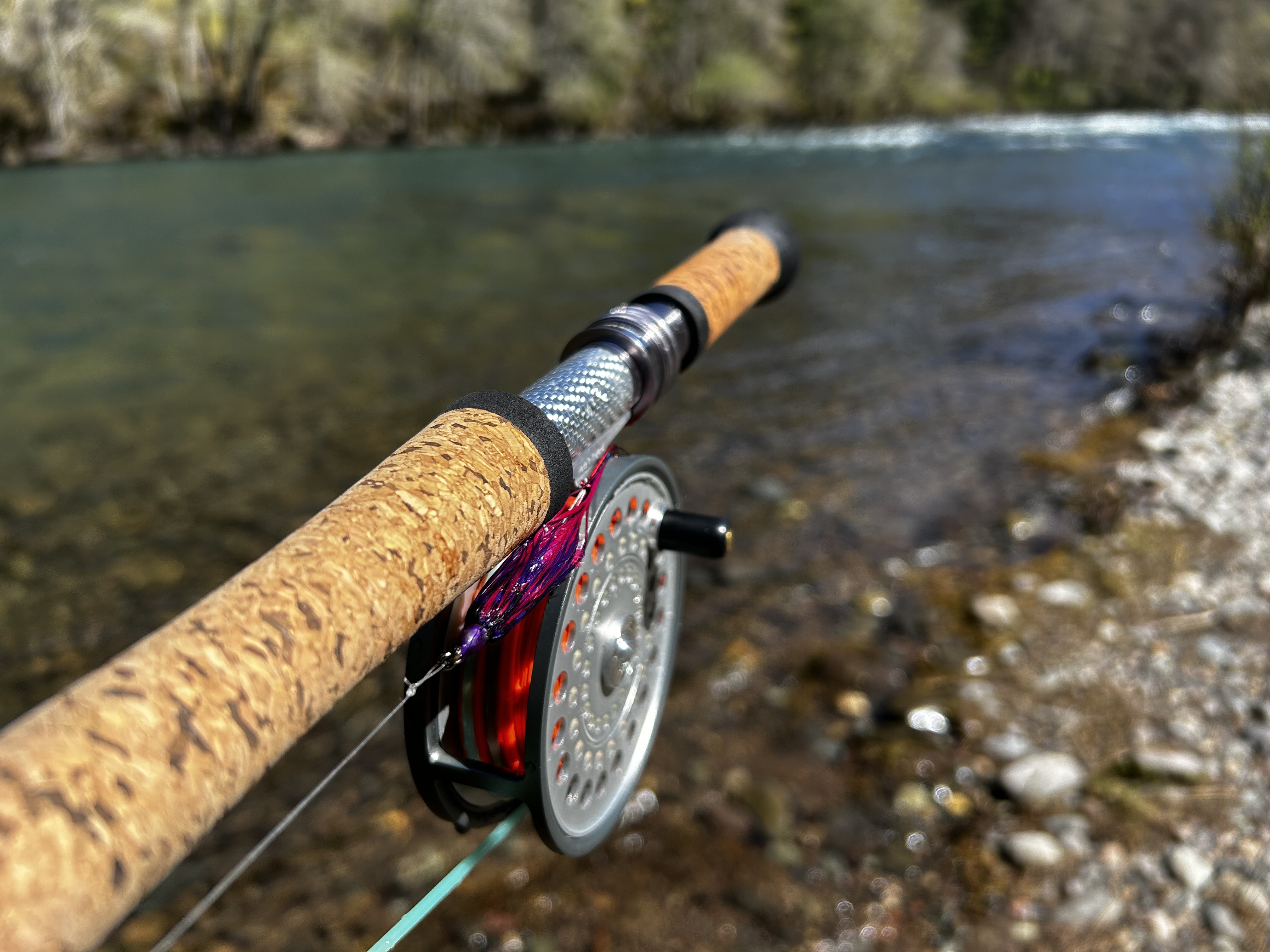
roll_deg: +1.1
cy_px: 476
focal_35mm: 26
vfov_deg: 53.1
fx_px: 954
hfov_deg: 67.3
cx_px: 635
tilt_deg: -20.6
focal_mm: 5.7
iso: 50
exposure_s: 1/2208
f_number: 1.5
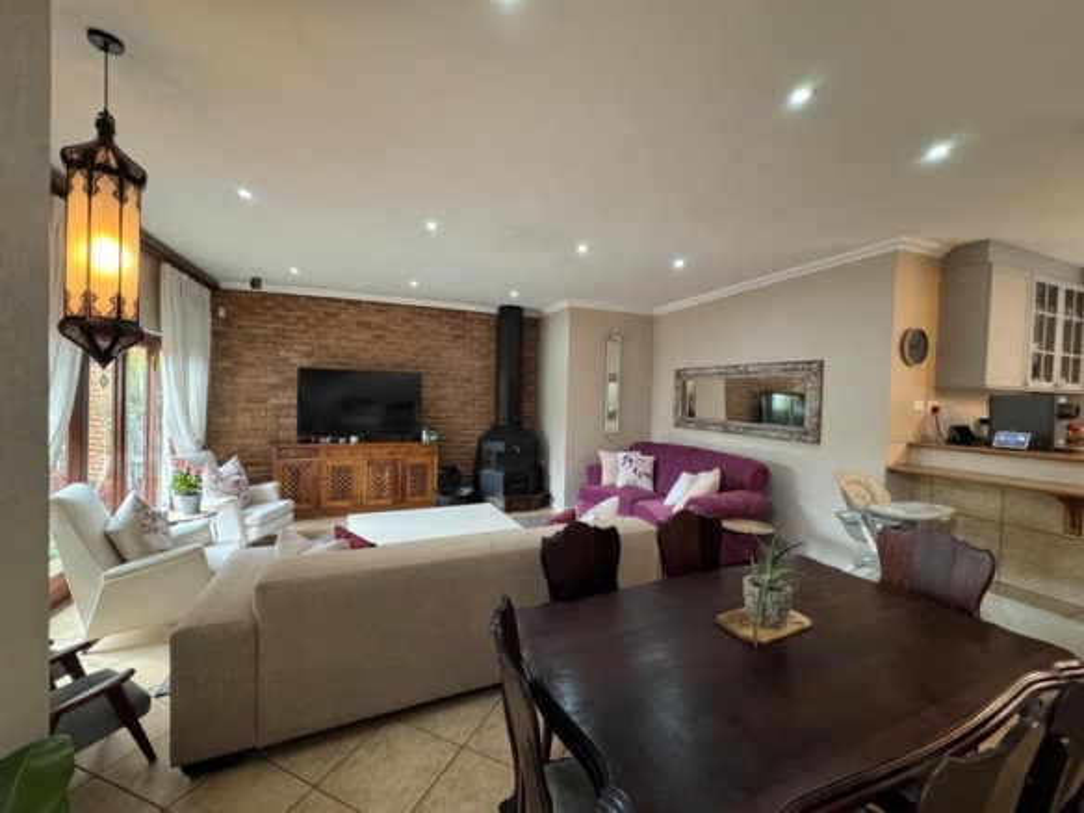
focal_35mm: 14
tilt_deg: +0.5
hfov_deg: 102.1
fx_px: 438
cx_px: 542
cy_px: 406
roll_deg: -1.4
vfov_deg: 85.7
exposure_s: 1/50
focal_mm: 2.22
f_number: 2.2
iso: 320
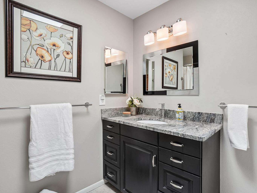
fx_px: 126
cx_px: 139
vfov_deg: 74.7
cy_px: 97
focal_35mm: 17
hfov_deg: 90.8
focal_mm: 10
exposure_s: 1/25
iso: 400
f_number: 8
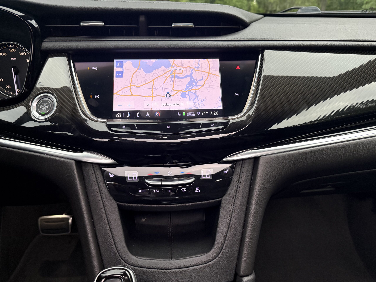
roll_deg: -0.4
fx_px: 261
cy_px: 141
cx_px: 188
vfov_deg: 56.8
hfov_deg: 71.6
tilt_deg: -25.2
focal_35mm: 24
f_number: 1.78
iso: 320
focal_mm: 6.76
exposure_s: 1/60
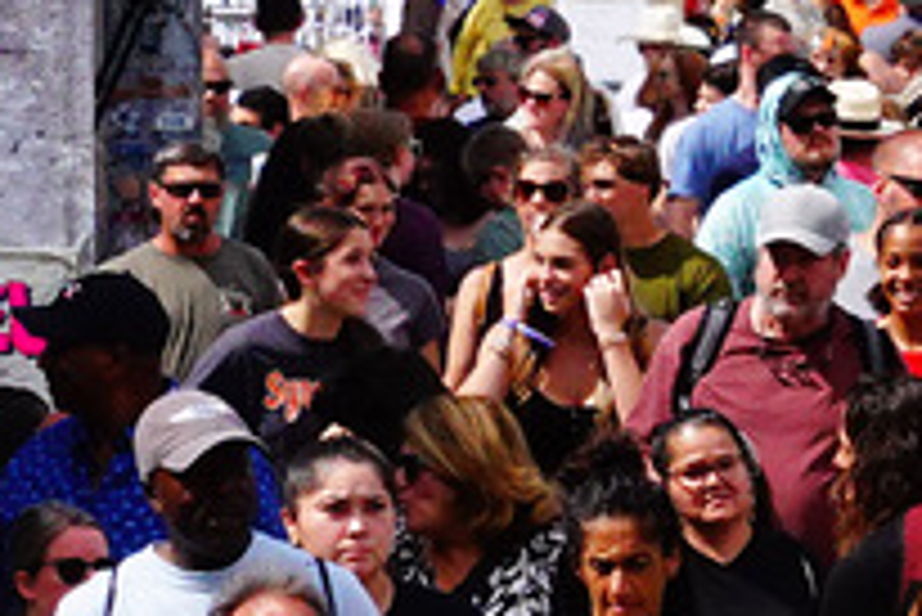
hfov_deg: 1.3
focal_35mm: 1620
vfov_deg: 0.9
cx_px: 1696
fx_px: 41518
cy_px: 782
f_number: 7.1
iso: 400
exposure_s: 1/1600
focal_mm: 101.58
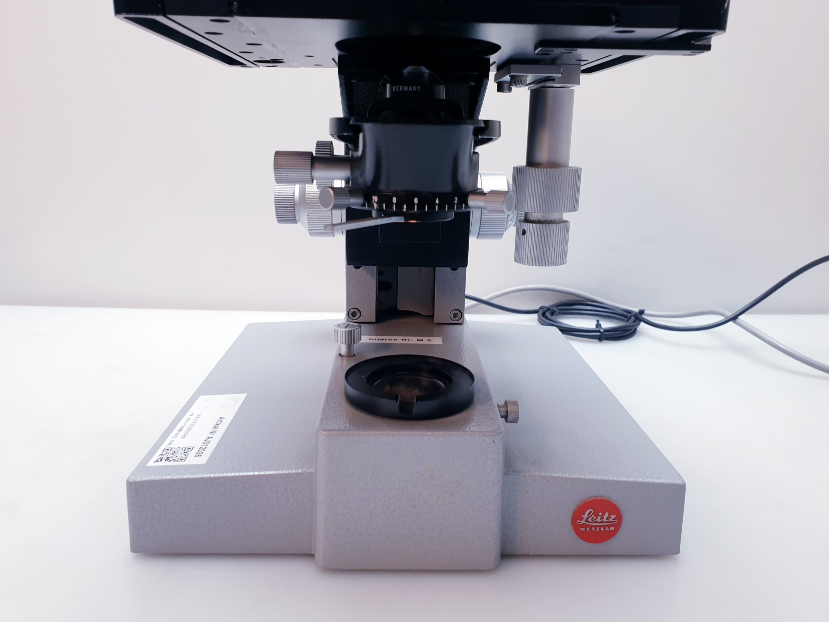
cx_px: 414
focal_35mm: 26
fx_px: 623
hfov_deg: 67.3
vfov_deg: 53.1
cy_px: 311
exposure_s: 1/50
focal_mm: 4.3
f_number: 2.4
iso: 64
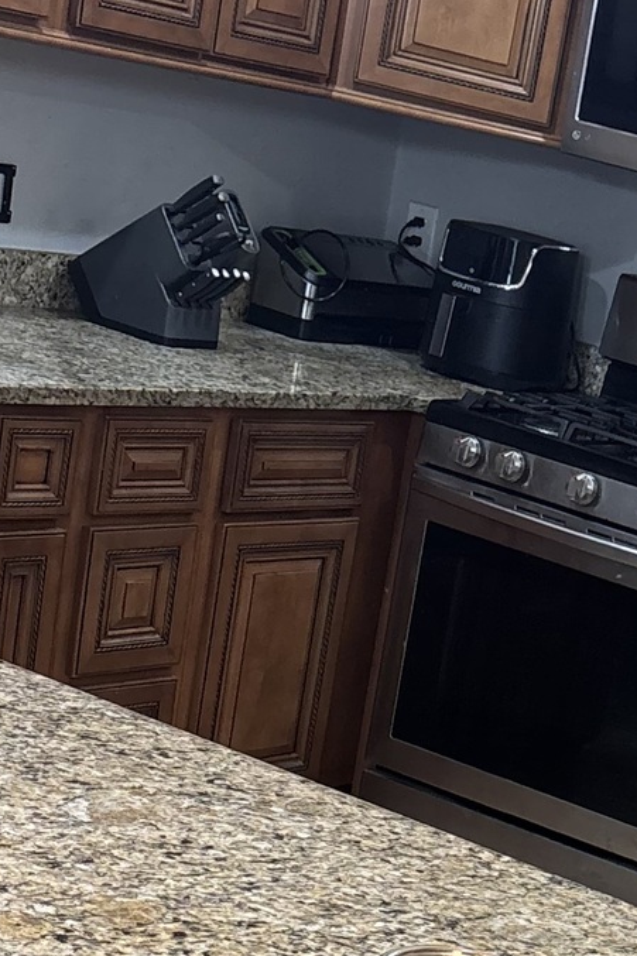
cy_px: 876
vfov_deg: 21.6
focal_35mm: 92
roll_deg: -14.2
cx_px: 1018
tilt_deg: -14.9
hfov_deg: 13.8
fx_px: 2443
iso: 160
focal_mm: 5.96
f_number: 1.6
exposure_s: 1/60
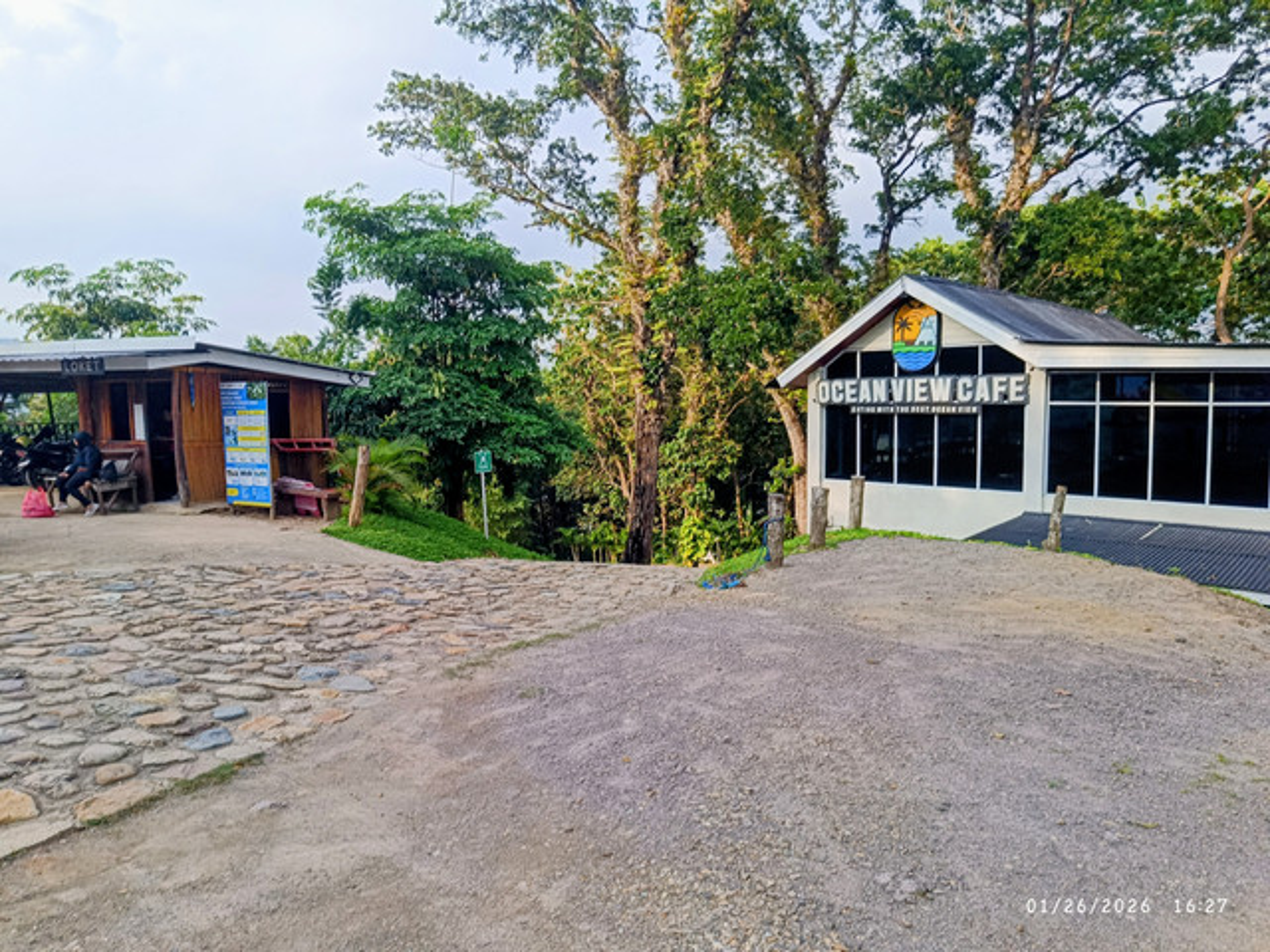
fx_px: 881
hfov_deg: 71.6
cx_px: 635
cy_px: 476
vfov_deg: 56.8
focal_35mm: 24
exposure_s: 1/913
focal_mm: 5.59
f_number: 1.88
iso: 54
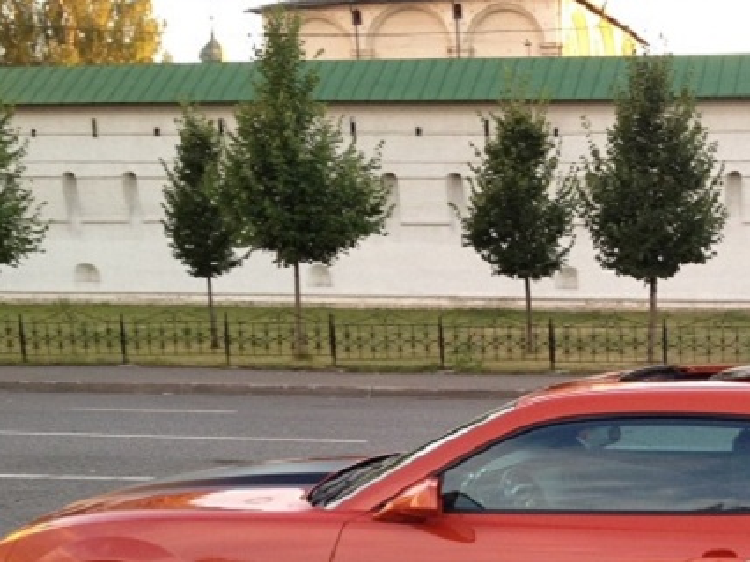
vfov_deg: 19.3
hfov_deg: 25.5
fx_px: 1602
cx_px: 678
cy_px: 565
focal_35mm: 74
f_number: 2.4
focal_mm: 4.28
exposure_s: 1/60
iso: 64
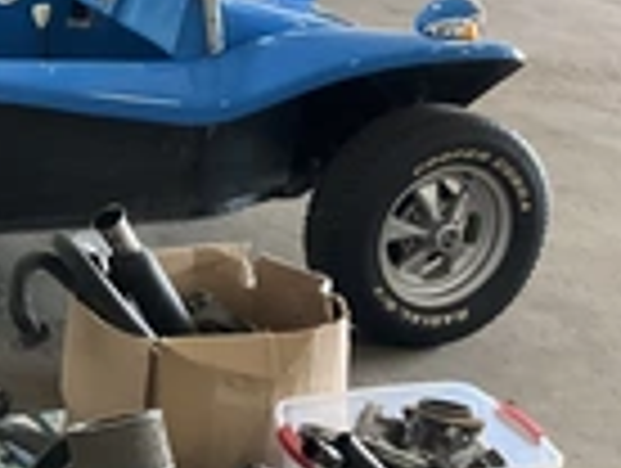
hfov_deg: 22.3
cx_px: -18
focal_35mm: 84
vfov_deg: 17.6
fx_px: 1510
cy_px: 274
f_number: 1.8
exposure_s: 1/60
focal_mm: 3
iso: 160
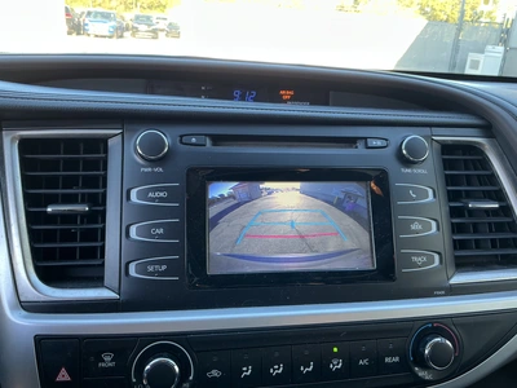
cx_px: 258
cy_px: 194
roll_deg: -4.2
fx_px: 418
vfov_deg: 49.7
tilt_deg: -20.3
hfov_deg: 63.4
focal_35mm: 28
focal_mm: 3
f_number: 1.8
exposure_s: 1/97
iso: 64
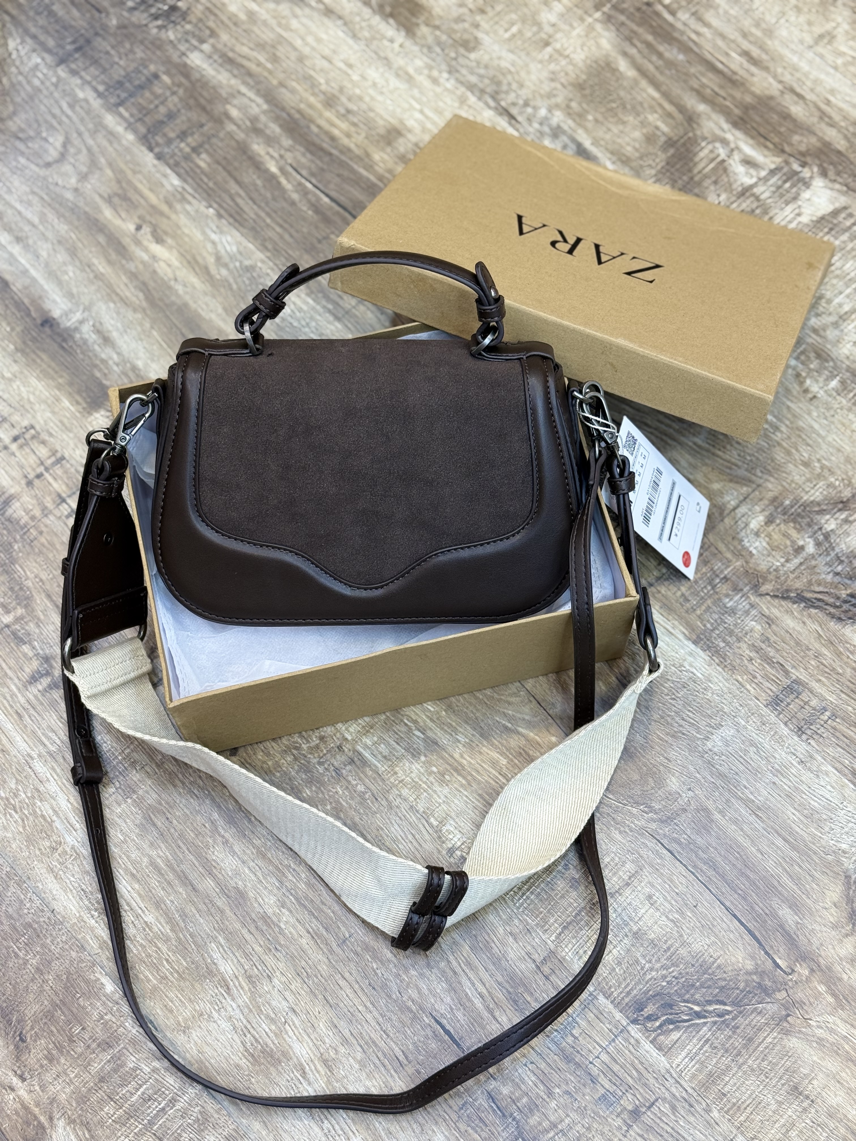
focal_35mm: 48
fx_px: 1583
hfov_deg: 30.3
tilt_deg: -65.6
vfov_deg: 39.7
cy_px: 570
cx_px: 428
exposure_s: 1/100
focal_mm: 6.76
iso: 64
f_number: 1.78
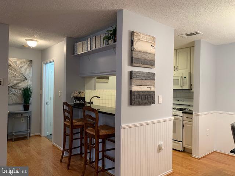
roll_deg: -1.0
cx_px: 118
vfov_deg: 53.1
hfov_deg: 67.3
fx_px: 177
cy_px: 88
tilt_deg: +0.8
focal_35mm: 26
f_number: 1.8
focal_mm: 4.25
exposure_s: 1/60
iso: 125
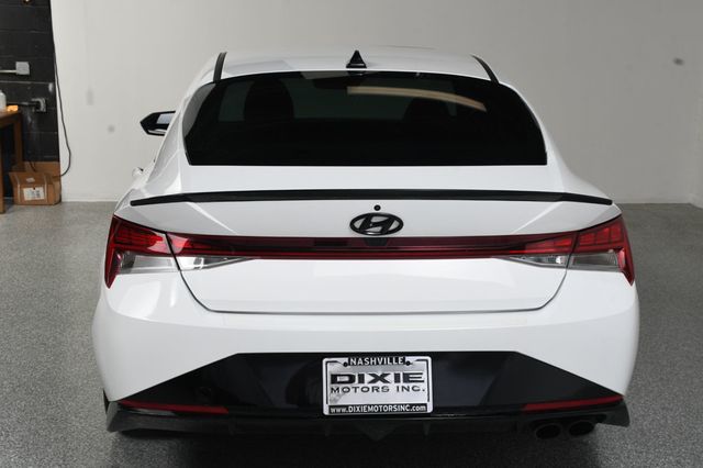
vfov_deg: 26.0
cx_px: 352
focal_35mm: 52
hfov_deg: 38.2
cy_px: 234
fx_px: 1015
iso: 100
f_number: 13
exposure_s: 1/160
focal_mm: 35
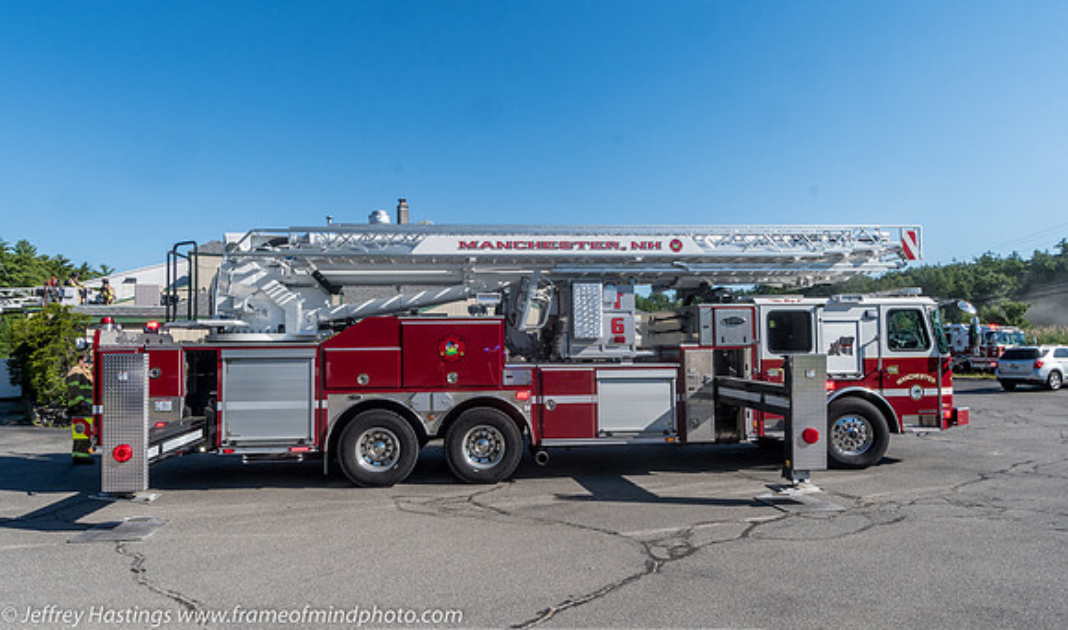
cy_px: 327
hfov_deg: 49.9
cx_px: 505
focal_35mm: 40
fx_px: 1147
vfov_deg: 30.7
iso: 250
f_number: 14
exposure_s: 1/400
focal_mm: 24
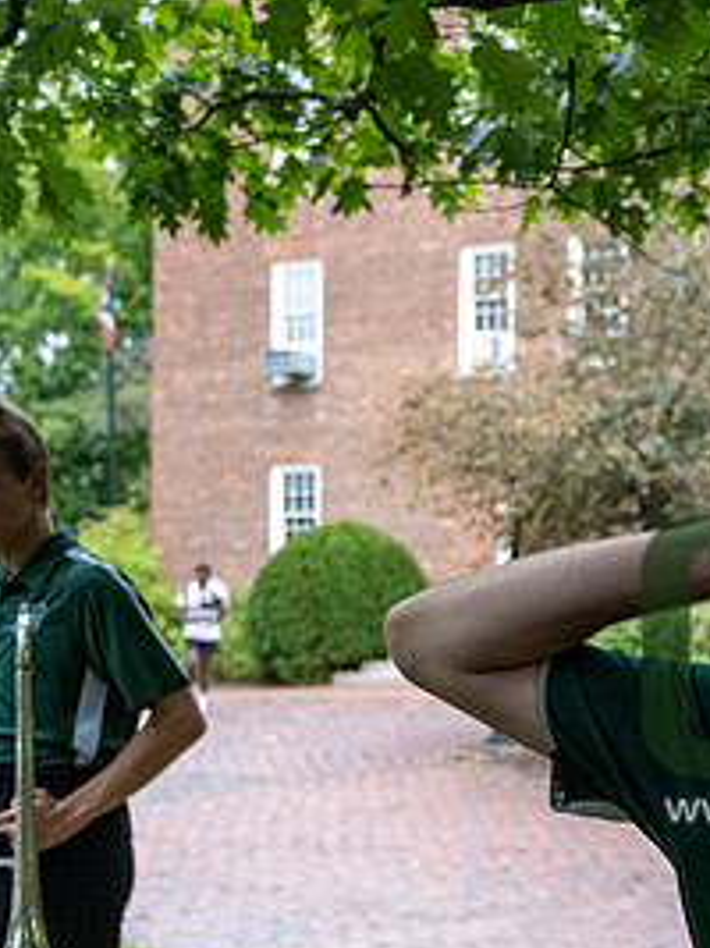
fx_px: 1888
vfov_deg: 27.9
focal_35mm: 69
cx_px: 909
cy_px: 683
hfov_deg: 19.7
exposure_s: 1/500
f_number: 4
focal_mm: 33
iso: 4000
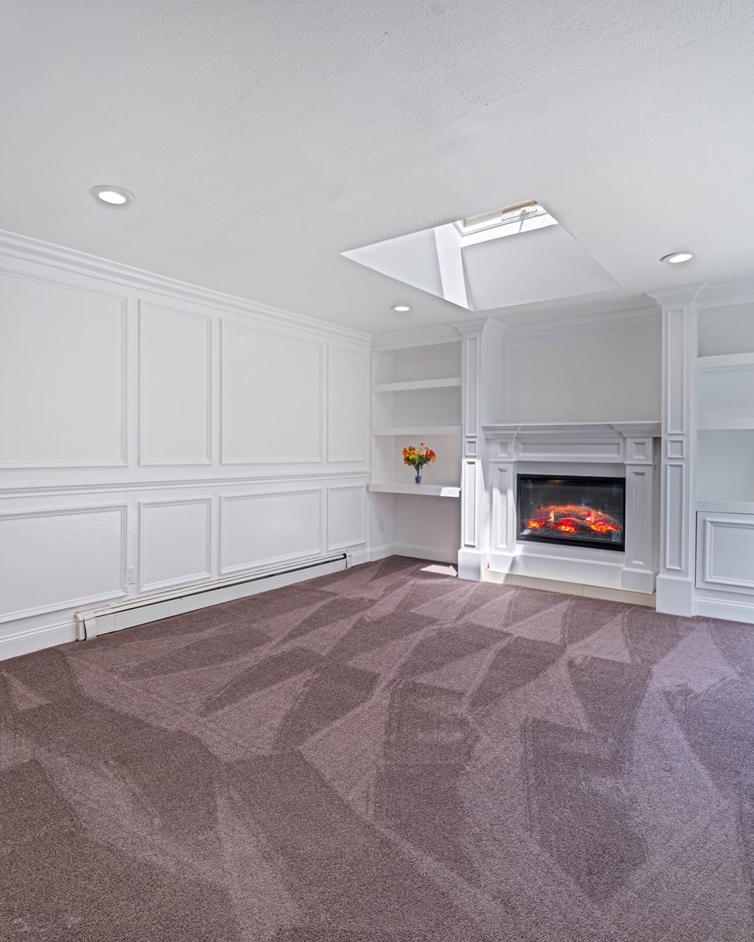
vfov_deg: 83.3
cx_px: 348
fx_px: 530
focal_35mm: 19
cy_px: 459
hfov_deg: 70.7
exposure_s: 1/5
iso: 160
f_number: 9
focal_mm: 13
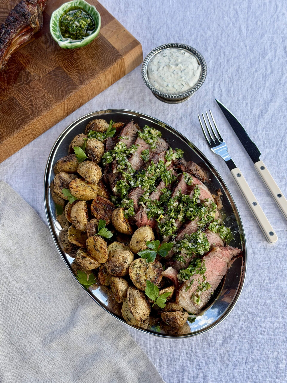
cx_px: 144
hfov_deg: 30.3
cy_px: 192
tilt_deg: -68.5
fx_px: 531
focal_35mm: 48
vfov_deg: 39.7
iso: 64
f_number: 1.78
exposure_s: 1/1085
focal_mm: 6.76
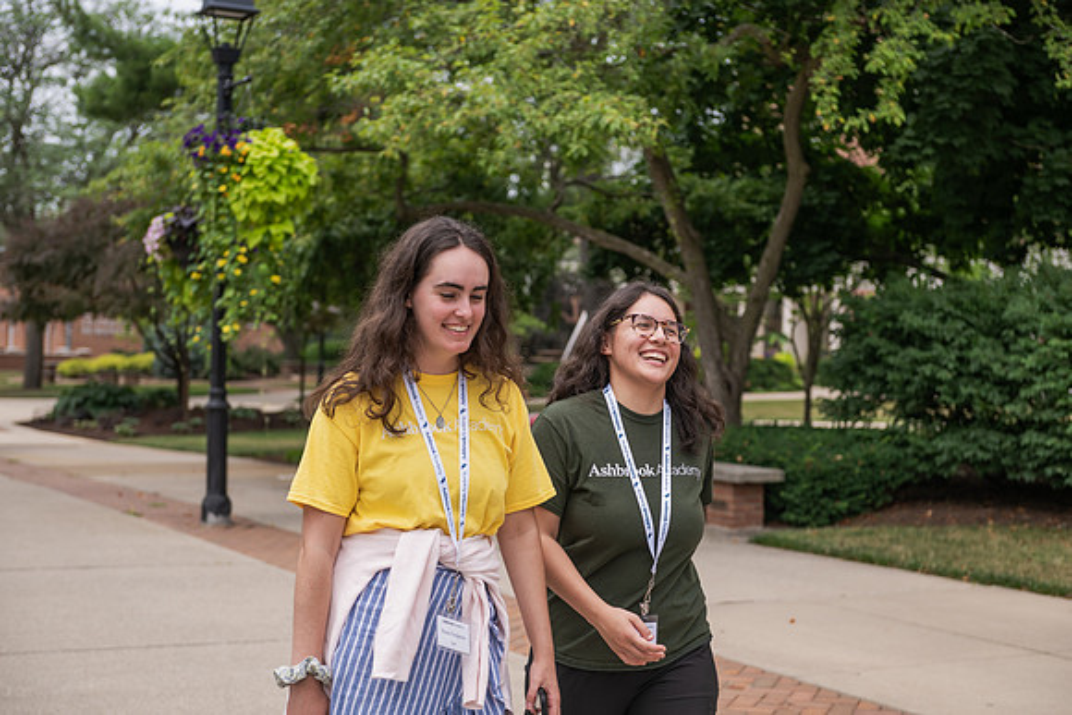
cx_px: 536
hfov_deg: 34.5
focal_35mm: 58
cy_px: 358
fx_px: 1727
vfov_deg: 23.4
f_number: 3.5
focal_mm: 58
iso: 160
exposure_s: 1/1000
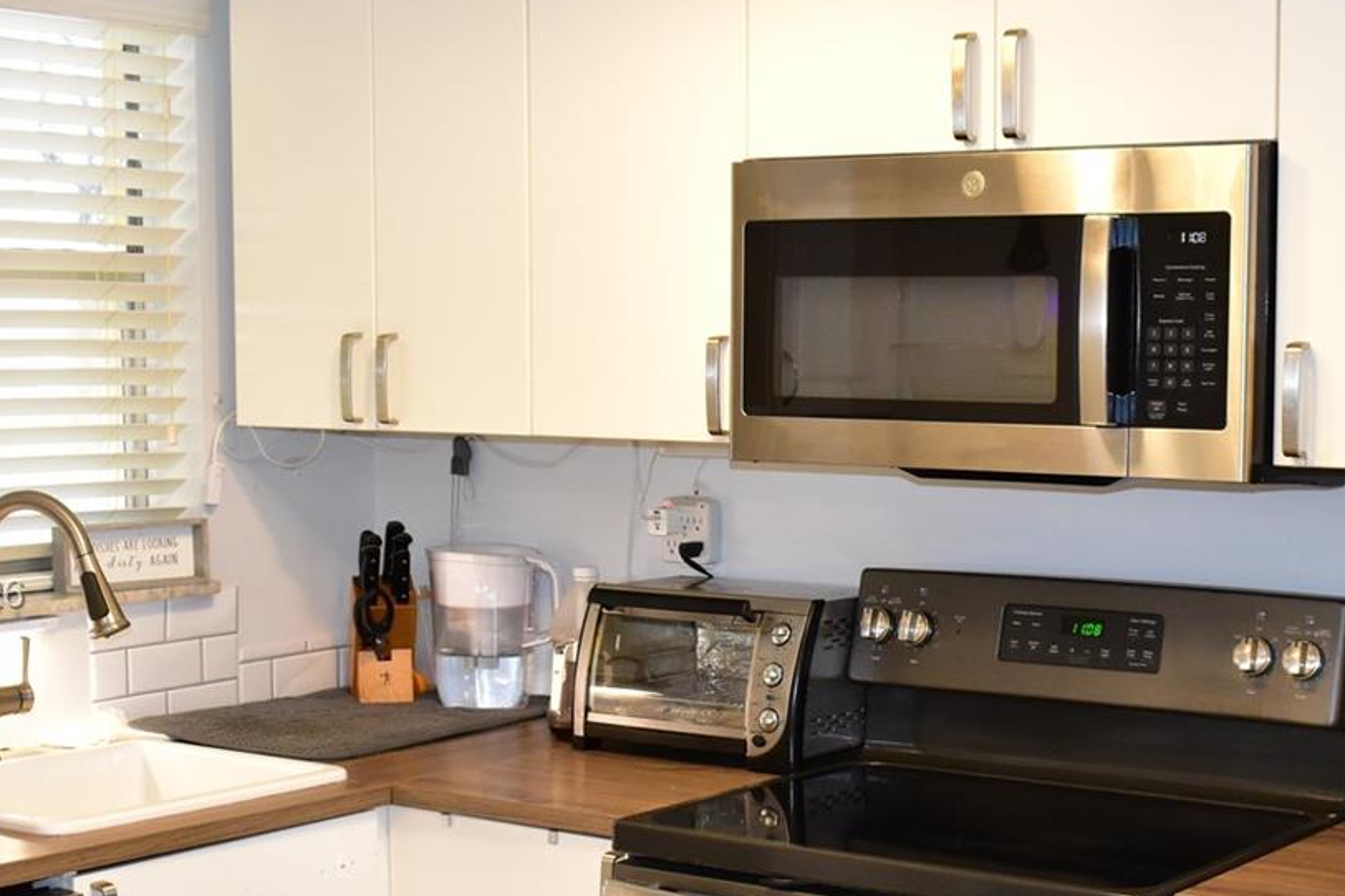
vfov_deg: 20.8
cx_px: 833
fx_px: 2428
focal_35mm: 65
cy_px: 596
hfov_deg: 30.8
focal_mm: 22
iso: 1600
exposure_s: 1/60
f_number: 5
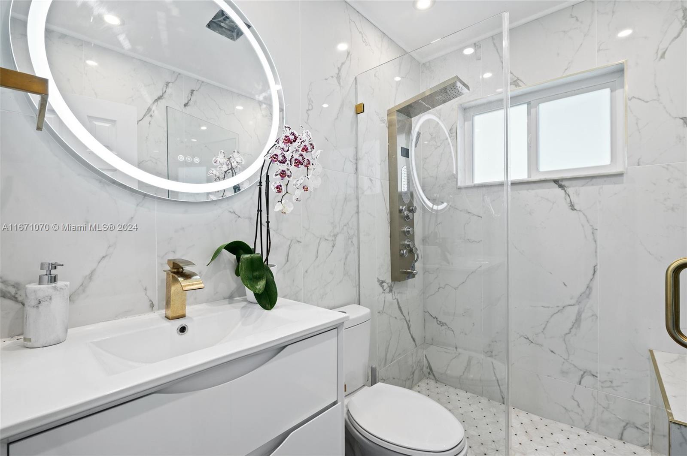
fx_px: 305
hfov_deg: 96.8
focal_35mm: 16
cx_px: 344
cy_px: 228
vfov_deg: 73.6
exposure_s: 1/5
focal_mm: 16
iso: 200
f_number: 8
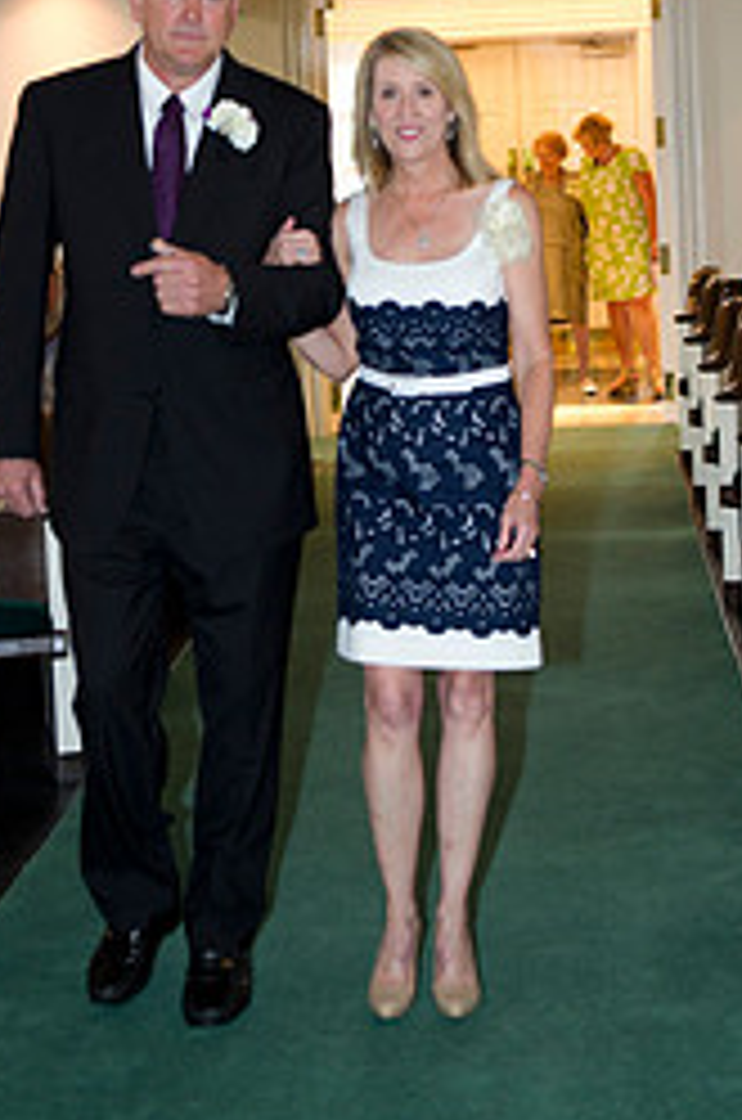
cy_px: 279
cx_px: 317
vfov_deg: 26.4
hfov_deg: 17.9
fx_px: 2359
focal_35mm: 76
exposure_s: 1/60
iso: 1600
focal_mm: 42
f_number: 2.8
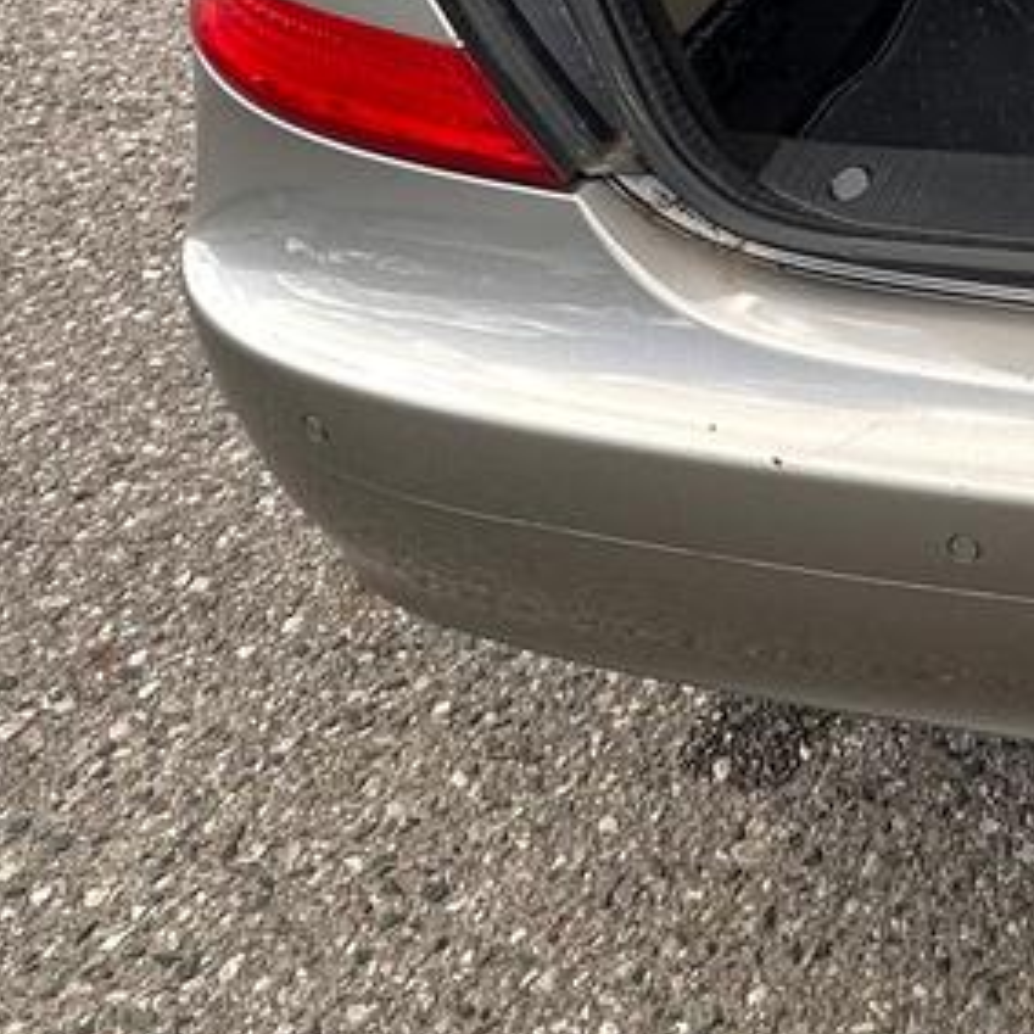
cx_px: 1564
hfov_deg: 23.9
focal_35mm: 56
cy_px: -431
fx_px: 1893
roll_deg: +0.4
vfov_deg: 24.9
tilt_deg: -20.7
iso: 40
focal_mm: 2.22
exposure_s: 1/167
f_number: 2.2
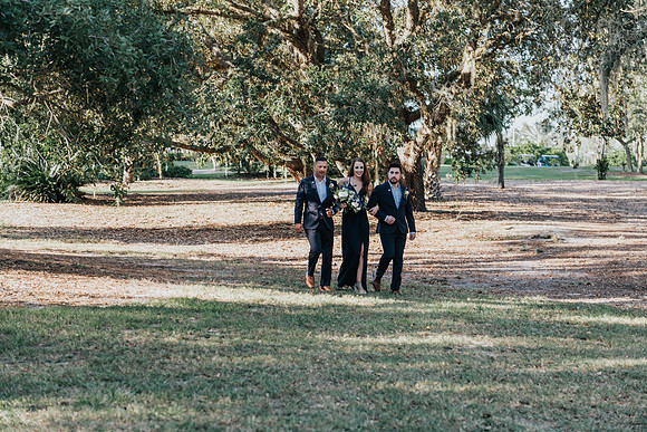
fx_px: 1258
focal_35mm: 70
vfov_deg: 19.5
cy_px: 216
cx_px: 324
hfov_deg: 28.8
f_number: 4
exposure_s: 1/125
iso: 100
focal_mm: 70
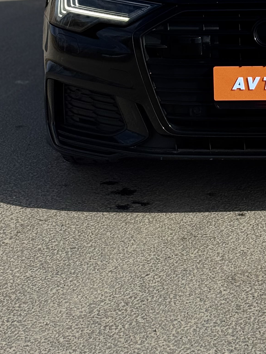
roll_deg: +0.0
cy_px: -74
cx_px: 293
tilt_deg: -5.4
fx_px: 1281
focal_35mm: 125
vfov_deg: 15.2
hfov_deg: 11.7
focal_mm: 6.76
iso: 64
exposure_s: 1/9009
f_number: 1.78
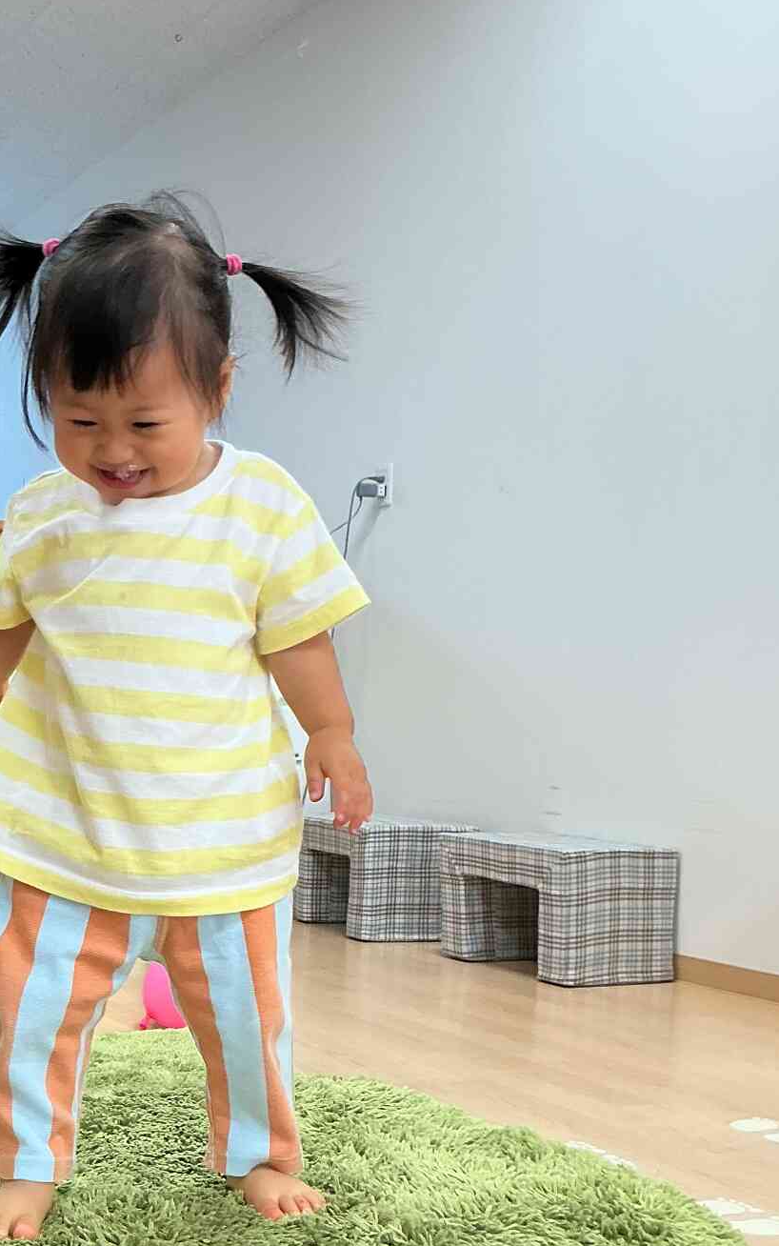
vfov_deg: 42.4
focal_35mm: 47
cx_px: 88
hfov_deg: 26.6
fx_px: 1596
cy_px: 745
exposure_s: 1/120
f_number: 1.8
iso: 32
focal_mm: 3
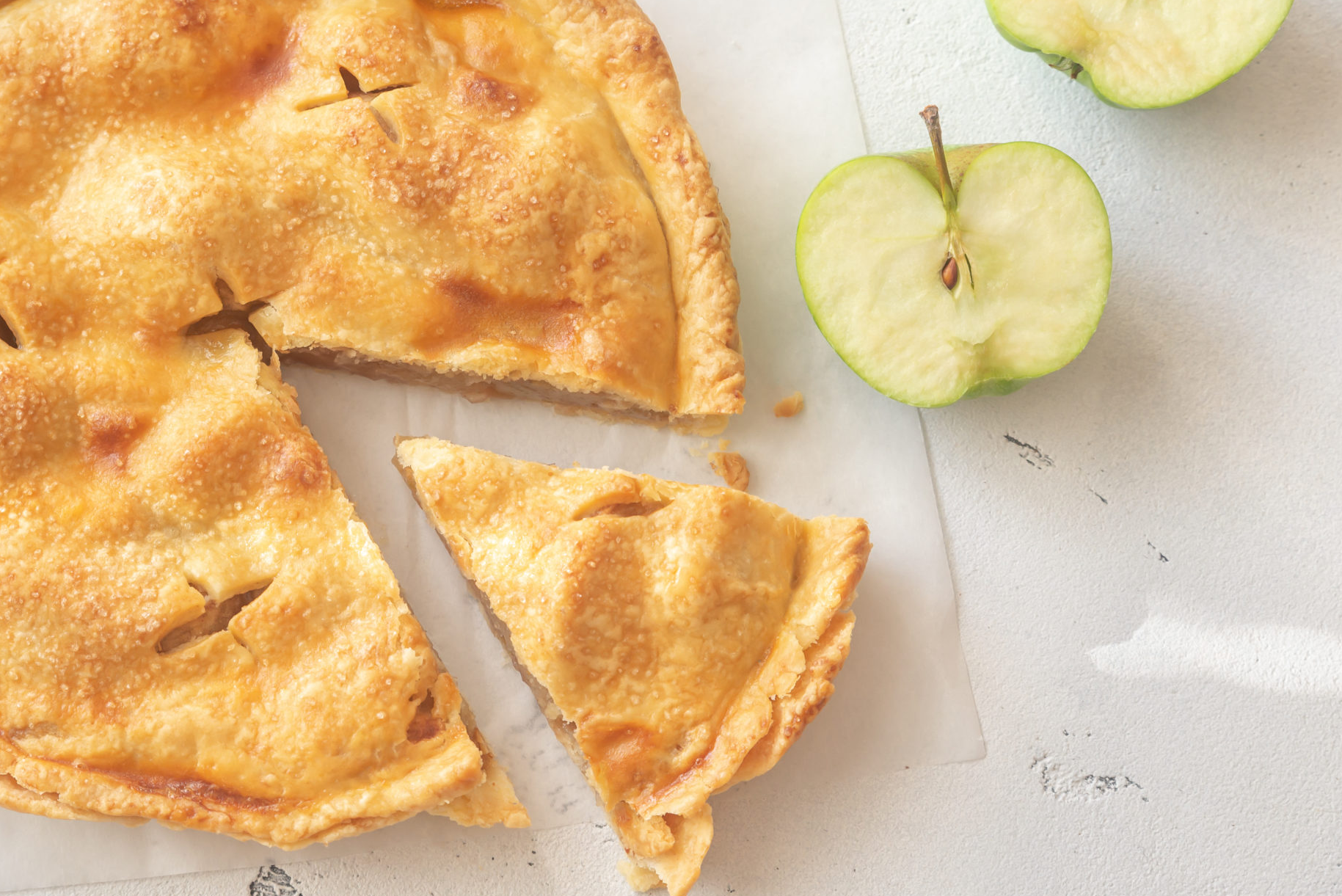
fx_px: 3654
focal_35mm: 98
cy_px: 341
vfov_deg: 14.0
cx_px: 445
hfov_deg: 20.7
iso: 110
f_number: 7.1
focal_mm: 70
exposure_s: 1/80
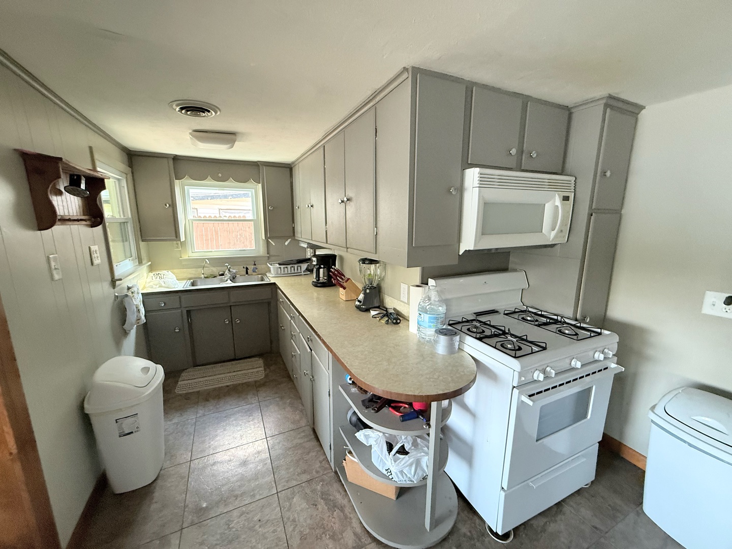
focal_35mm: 14
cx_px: 366
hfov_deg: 102.1
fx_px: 296
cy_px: 274
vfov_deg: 85.7
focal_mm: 2.22
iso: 500
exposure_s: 1/60
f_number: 2.2
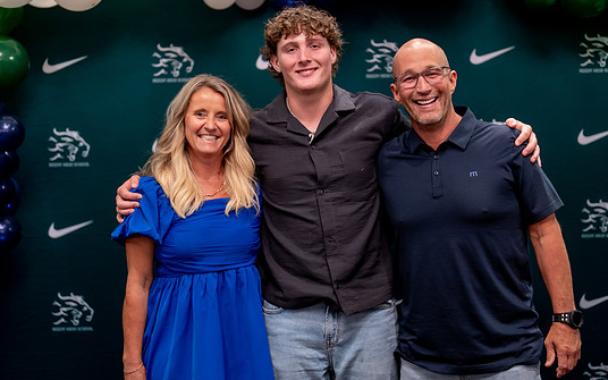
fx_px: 1027
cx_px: 323
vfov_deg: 21.0
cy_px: 175
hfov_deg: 33.0
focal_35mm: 62
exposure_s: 1/320
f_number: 1.2
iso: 1000
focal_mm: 50
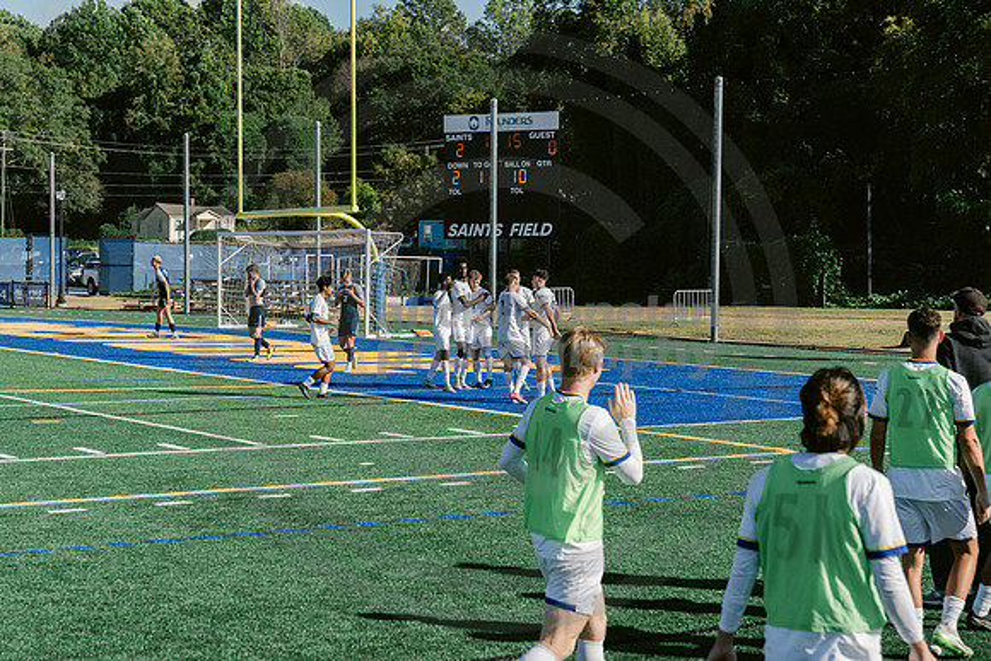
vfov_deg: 19.5
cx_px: 496
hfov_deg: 28.8
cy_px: 330
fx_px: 1927
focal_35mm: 70
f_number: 5.6
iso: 640
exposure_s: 1/2500
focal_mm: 70
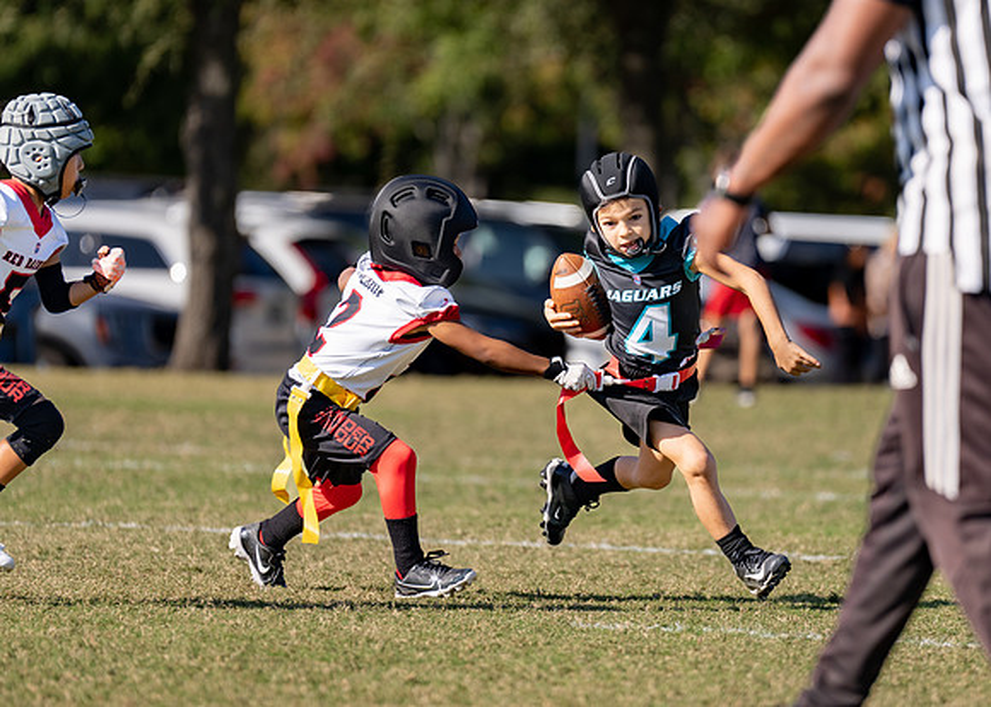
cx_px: 614
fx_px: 8862
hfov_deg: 6.4
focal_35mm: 315
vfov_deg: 4.6
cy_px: 342
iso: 100
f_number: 2.8
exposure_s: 1/1600
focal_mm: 200
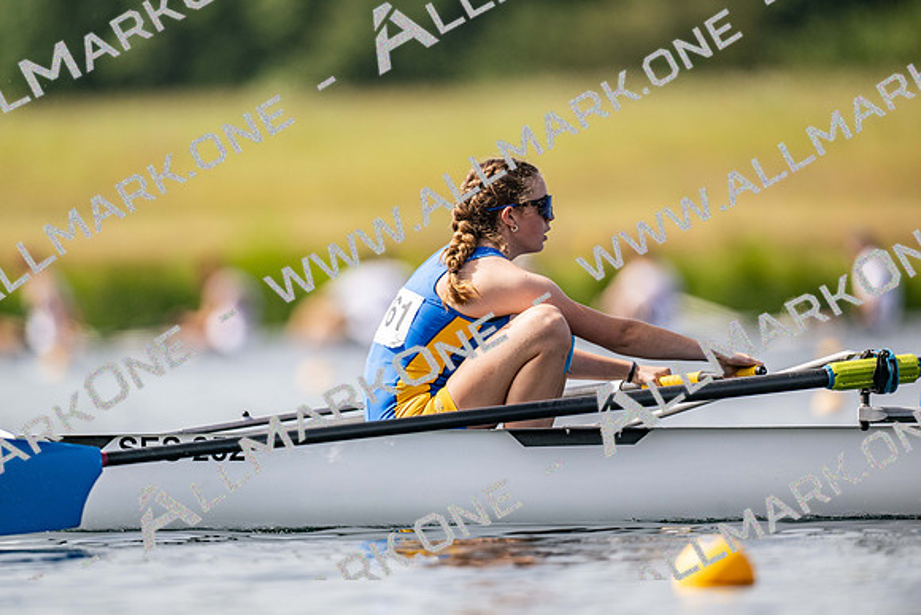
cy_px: 308
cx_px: 460
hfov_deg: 3.4
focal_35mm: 600
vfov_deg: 2.3
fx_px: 15353
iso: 180
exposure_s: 1/2500
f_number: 4
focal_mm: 600
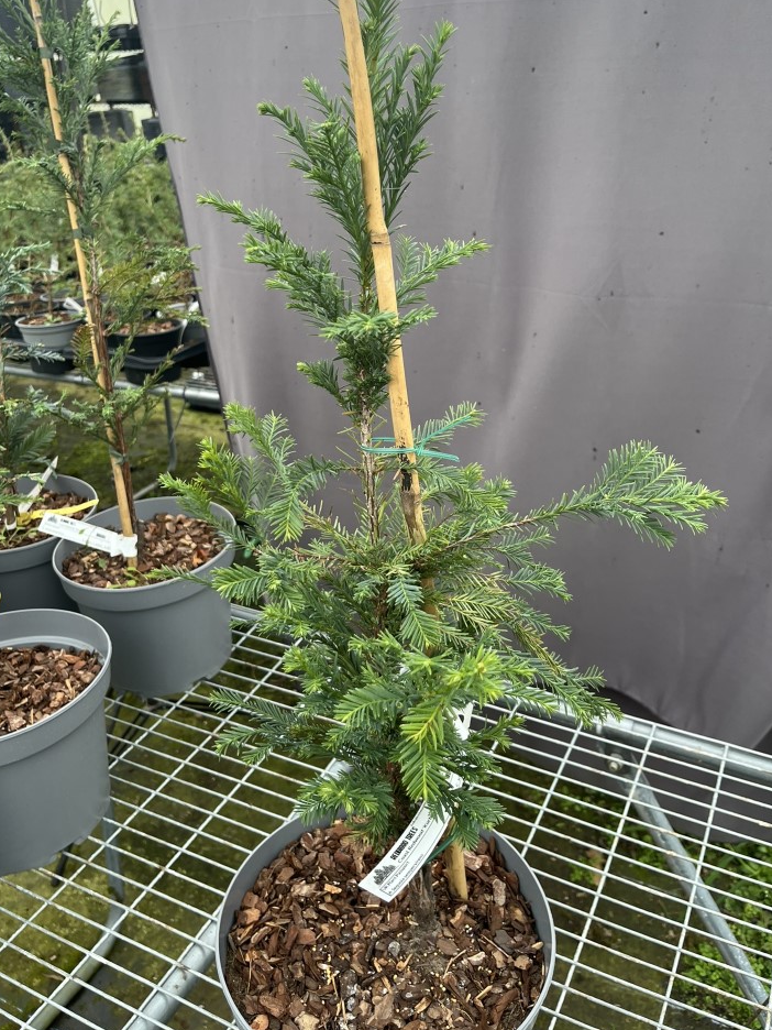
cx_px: 366
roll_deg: +0.3
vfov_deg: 59.7
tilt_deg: -22.2
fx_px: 892
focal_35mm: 30
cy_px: 440
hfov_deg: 46.8
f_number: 1.6
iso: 32
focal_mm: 5.1
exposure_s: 1/143
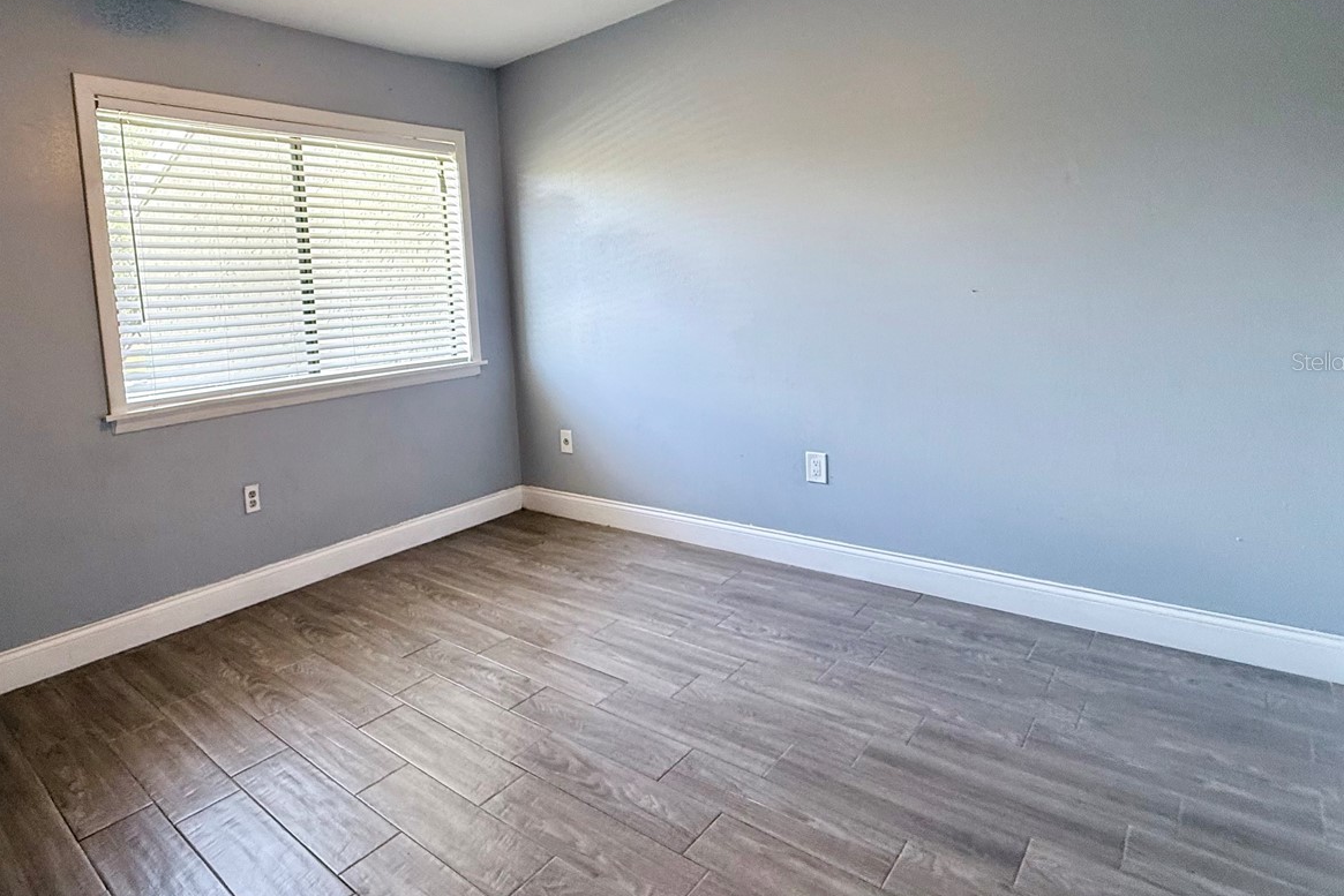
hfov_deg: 81.8
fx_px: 747
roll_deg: +3.1
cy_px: 361
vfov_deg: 61.4
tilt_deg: -4.7
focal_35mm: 20
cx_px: 478
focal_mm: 2.22
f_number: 2.2
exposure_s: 1/120
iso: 160
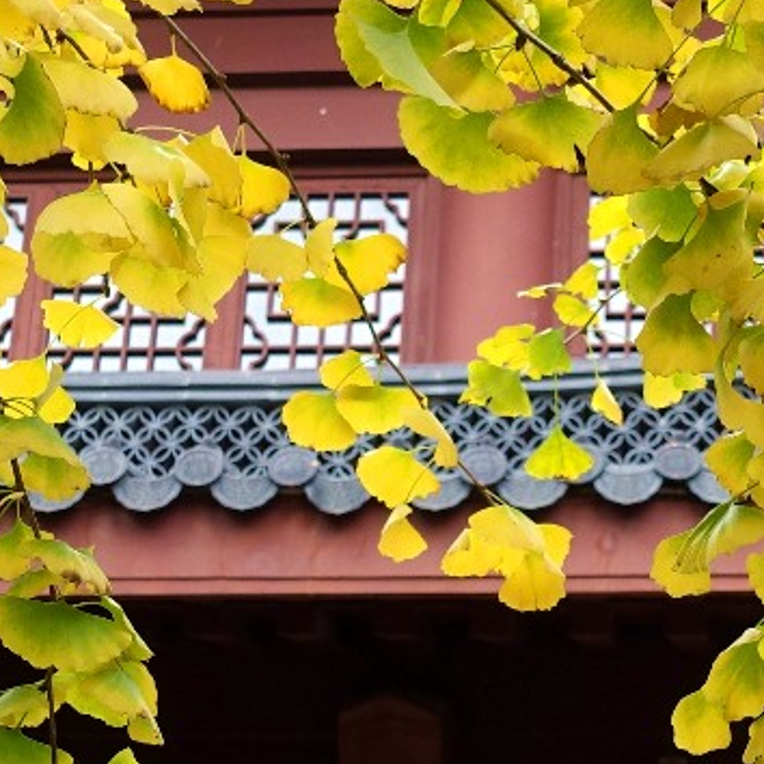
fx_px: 3546
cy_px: 483
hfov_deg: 12.2
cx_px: 606
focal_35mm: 142
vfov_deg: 12.3
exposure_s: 1/80
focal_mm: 13.72
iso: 125
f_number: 4
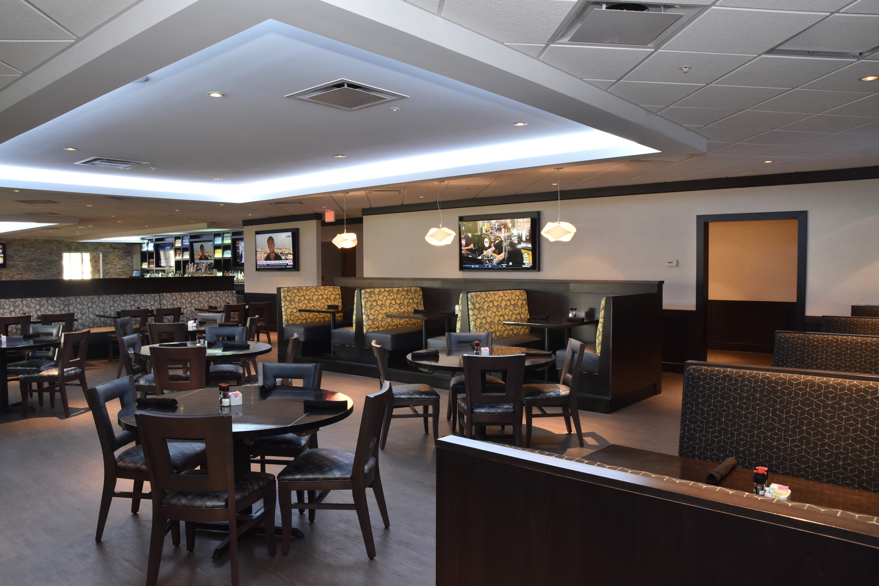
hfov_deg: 70.4
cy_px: 293
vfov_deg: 50.4
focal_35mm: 26
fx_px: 623
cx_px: 440
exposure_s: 1/20
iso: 1000
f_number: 9
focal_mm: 17
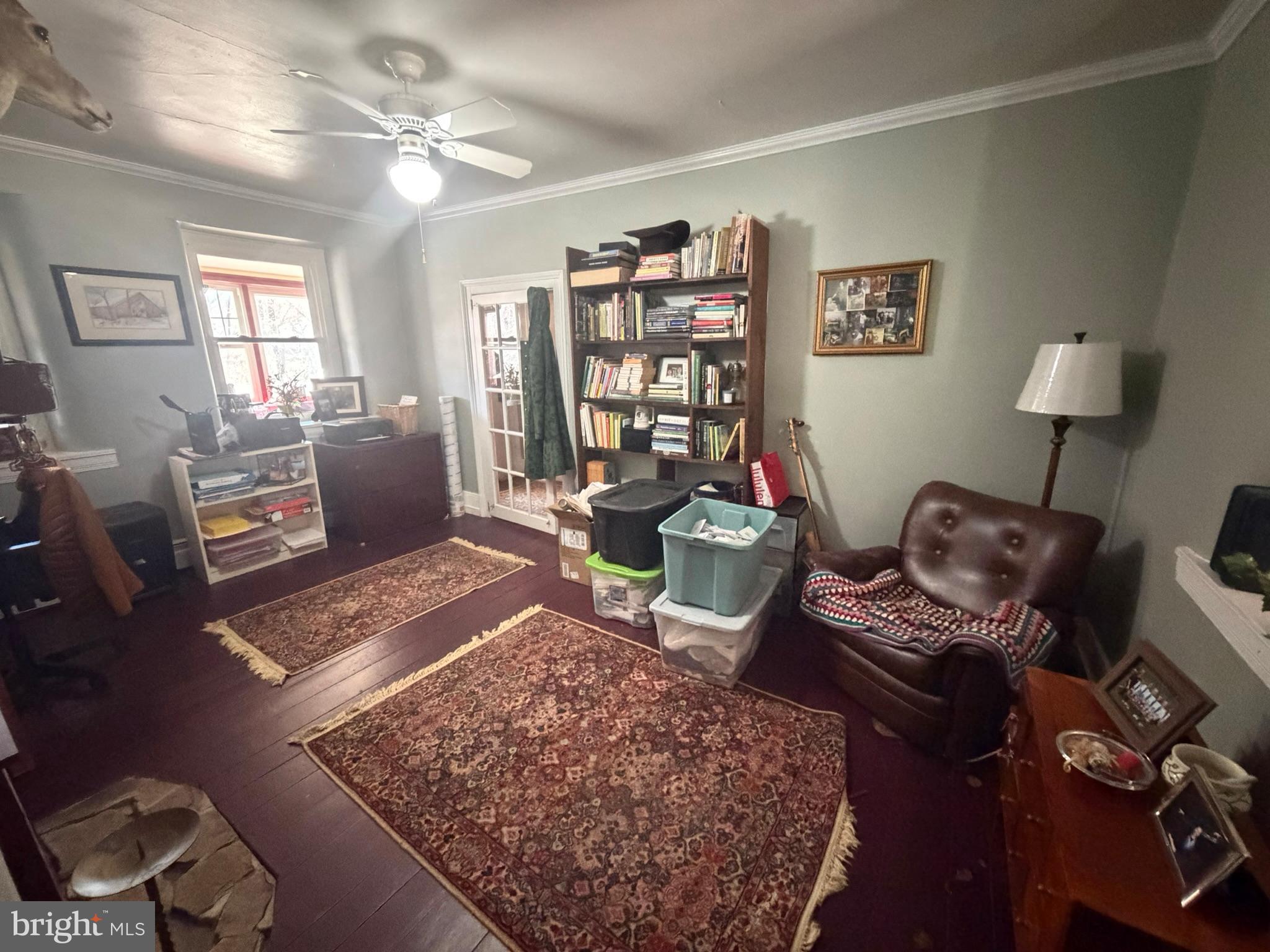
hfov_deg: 102.1
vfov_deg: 85.7
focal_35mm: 14
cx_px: 635
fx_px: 514
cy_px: 476
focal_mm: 2.22
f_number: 2.2
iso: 1600
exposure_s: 1/40
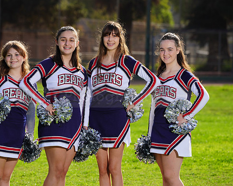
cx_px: 97
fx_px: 2027
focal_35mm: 294
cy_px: 93
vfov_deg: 5.3
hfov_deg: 6.6
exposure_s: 1/250
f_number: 8
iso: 100
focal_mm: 259
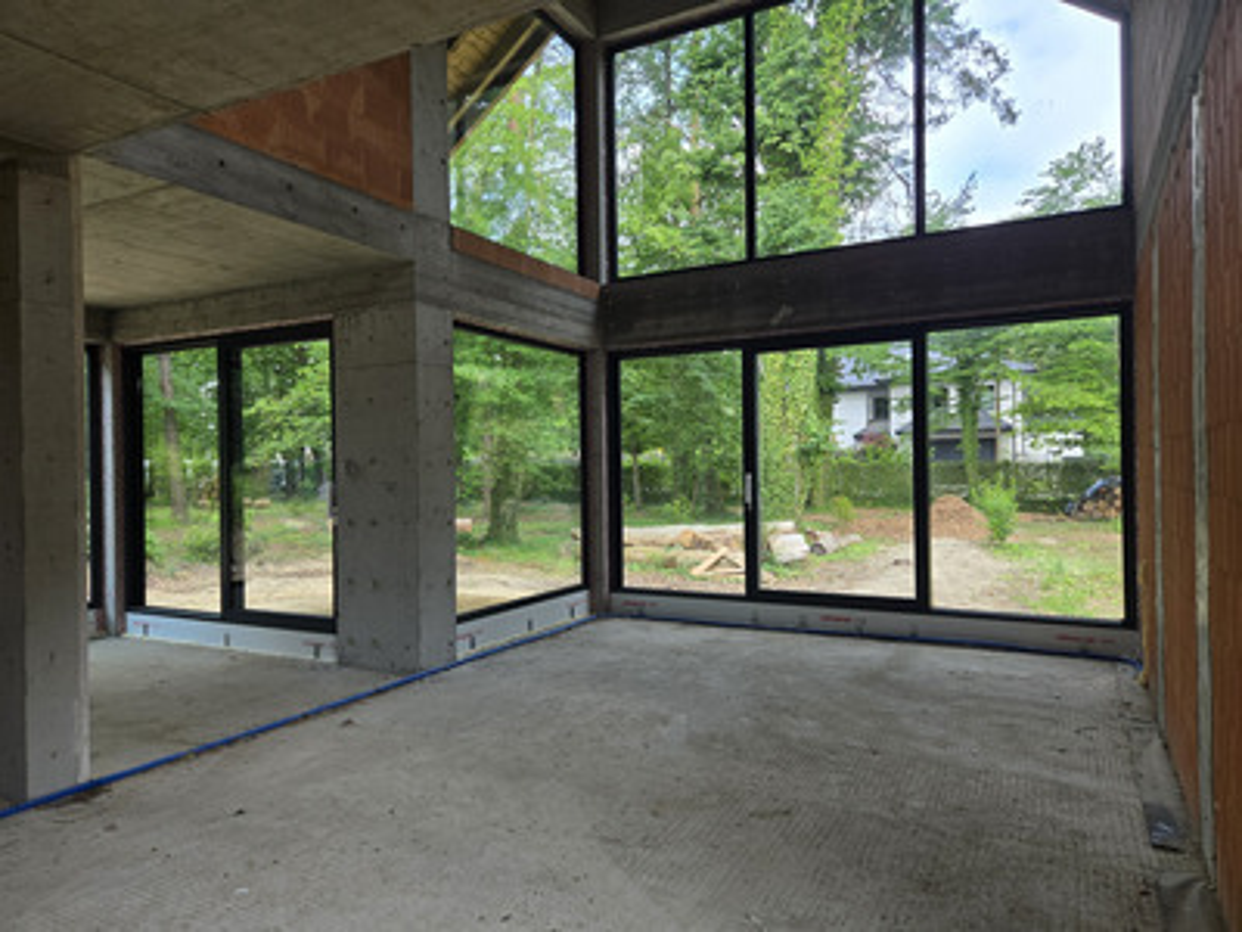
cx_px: 621
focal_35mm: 23
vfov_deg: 58.9
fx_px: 825
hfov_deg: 73.9
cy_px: 466
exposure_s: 1/508
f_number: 1.8
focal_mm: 5.4
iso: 100
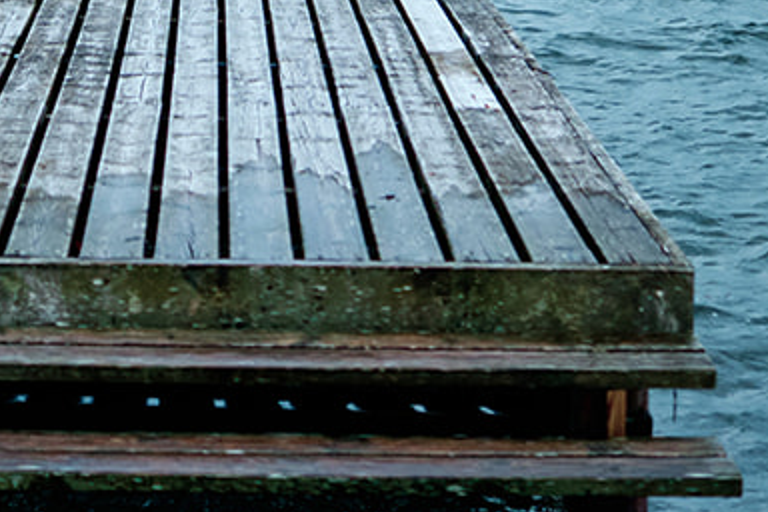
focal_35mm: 146
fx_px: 3114
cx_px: 222
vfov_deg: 9.2
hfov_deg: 14.0
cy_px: -203
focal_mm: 23
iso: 125
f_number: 1.4
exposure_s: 1/680
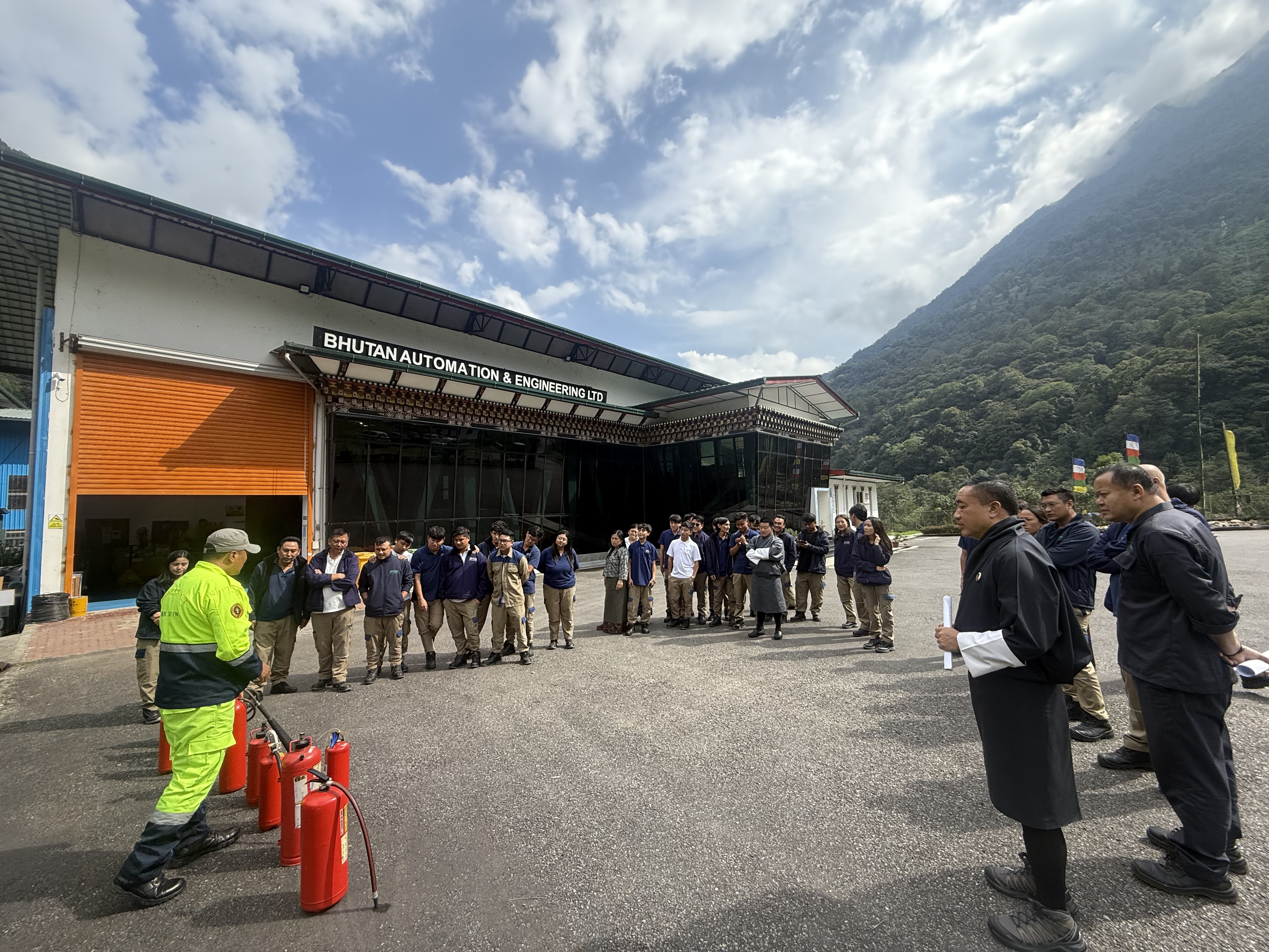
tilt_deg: +5.5
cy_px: 476
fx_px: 513
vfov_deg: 85.7
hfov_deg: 102.1
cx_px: 634
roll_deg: +1.8
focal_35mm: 14
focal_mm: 2.22
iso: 64
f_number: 2.2
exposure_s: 1/1125
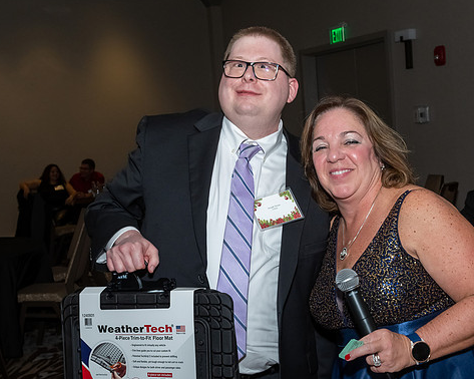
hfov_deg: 33.0
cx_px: 270
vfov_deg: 26.7
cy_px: 191
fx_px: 799
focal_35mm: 57
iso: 500
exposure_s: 1/250
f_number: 7.1
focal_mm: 23
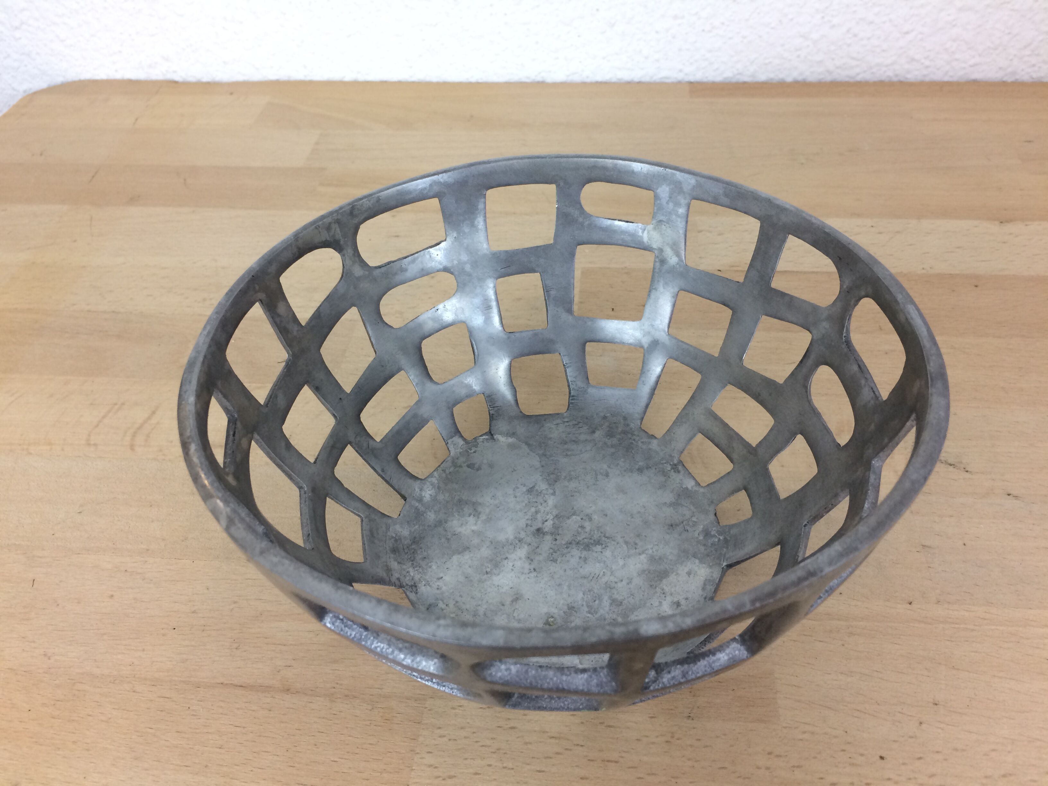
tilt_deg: -42.2
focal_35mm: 29
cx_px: 524
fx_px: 878
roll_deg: +0.7
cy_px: 393
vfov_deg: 48.2
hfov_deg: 61.7
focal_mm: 4.15
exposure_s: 1/33
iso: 50
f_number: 2.2
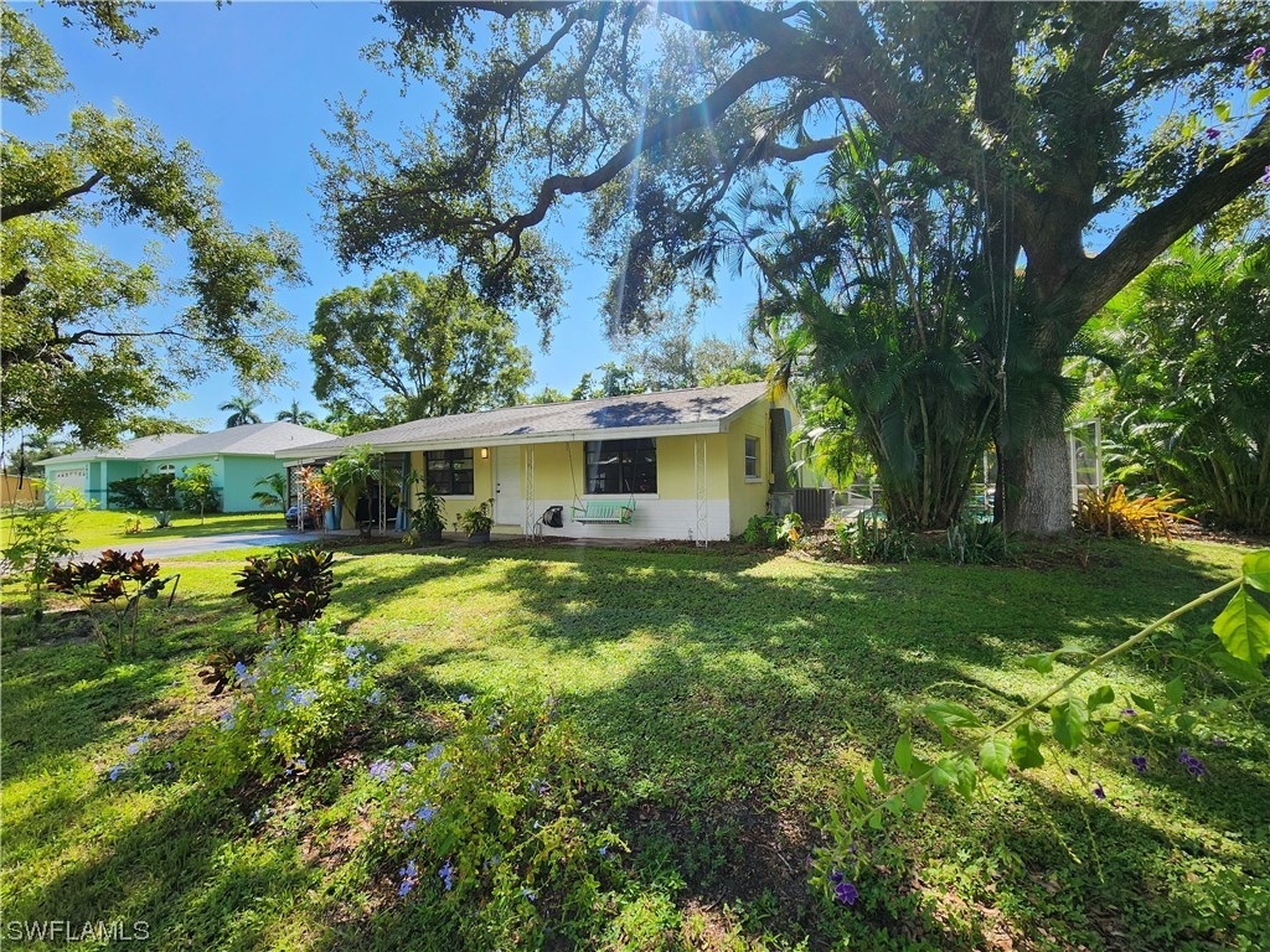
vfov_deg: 89.9
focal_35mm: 13
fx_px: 477
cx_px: 635
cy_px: 476
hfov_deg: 106.2
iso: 50
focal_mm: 2.2
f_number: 2.2
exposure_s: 1/917
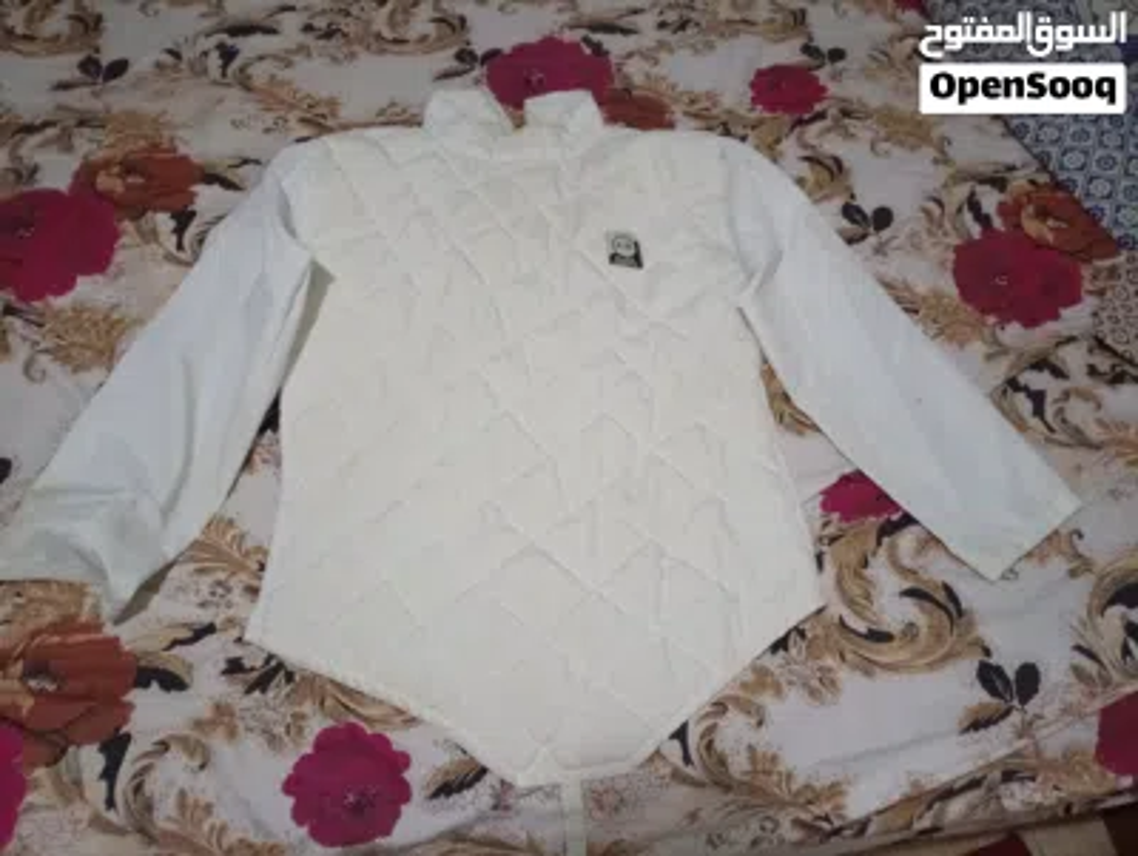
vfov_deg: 51.4
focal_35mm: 27
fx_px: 889
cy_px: 428
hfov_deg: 65.3
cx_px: 569
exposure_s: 1/20
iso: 690
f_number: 1.8
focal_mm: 3.84
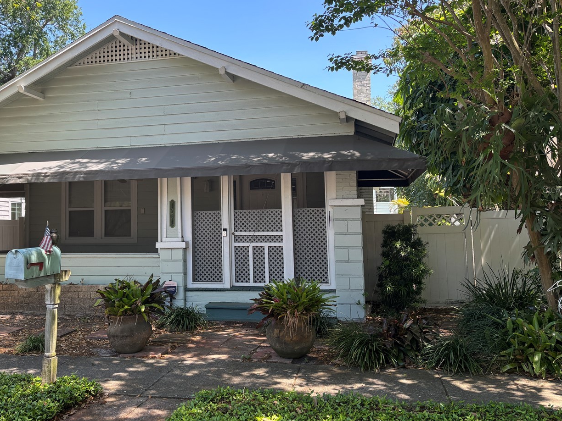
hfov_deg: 53.5
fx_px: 552
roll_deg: +0.9
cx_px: 219
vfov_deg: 41.7
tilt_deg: +4.9
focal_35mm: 34
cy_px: 189
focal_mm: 5.96
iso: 50
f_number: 1.6
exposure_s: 1/574
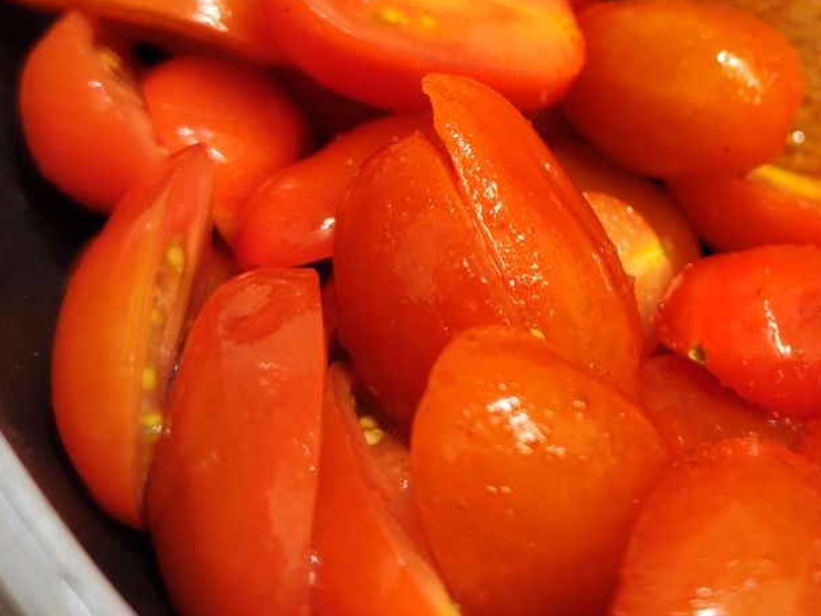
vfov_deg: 28.5
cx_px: 655
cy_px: 124
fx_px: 1186
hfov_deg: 36.9
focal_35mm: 50
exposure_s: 1/50
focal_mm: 5.59
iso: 284
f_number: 1.88
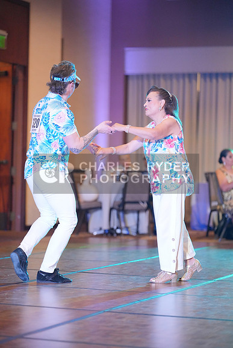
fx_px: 1096
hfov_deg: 12.1
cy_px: 174
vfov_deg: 18.1
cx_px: 116
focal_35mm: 113
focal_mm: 113
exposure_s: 1/400
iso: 5000
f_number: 2
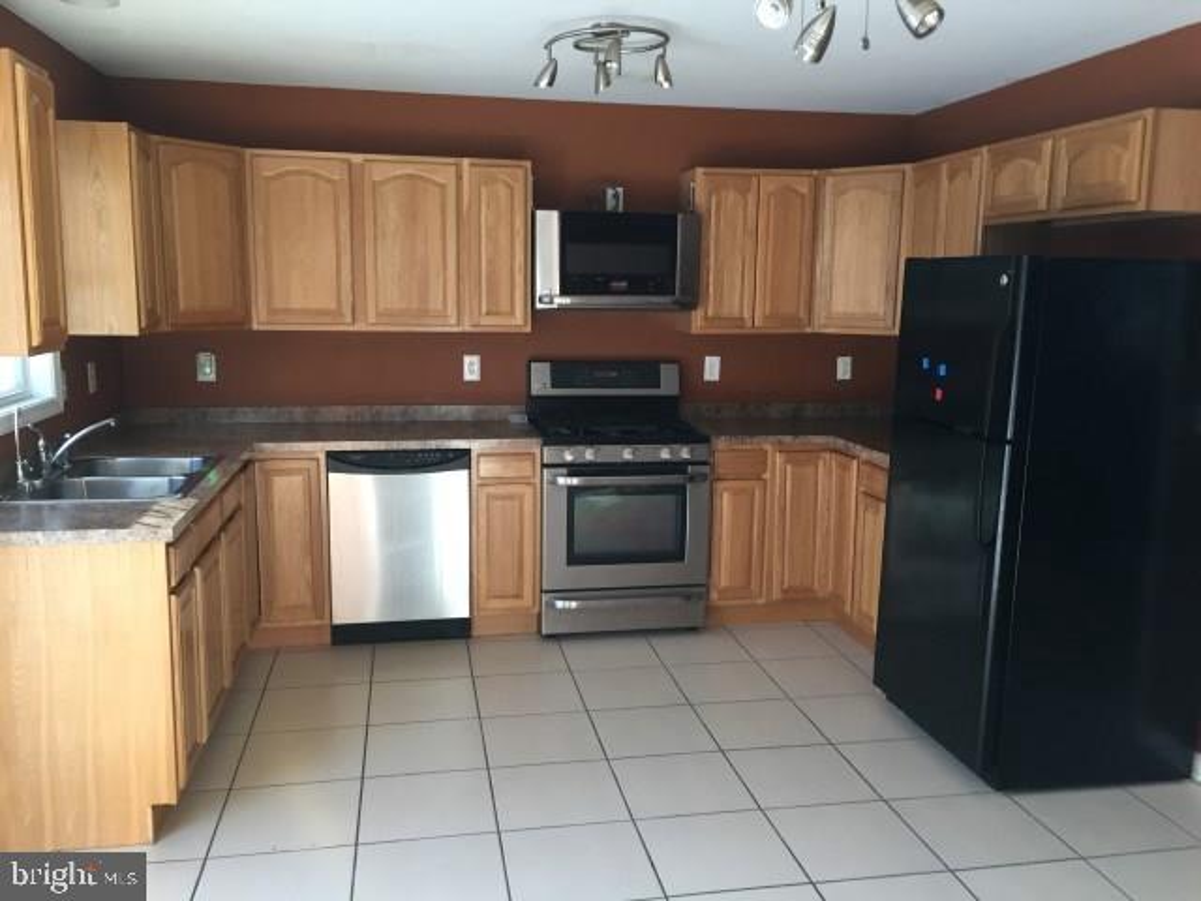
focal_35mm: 29
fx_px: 1006
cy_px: 450
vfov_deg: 48.2
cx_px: 600
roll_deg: -2.8
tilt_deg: -9.1
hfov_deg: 61.7
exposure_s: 1/30
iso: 40
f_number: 2.2
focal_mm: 4.15
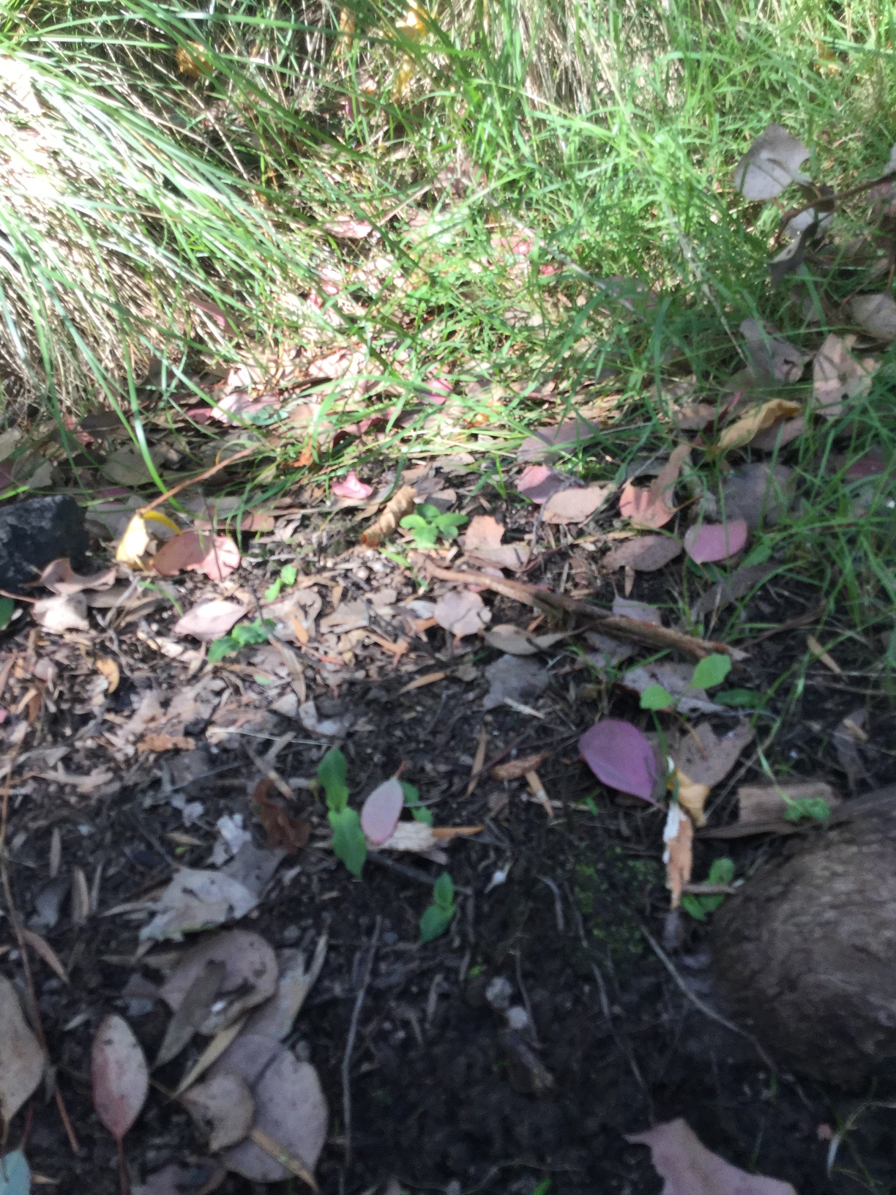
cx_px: 448
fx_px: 1070
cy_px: 598
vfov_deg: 58.4
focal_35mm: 31
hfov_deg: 45.4
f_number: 2.4
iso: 50
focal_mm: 3.3
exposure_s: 1/100
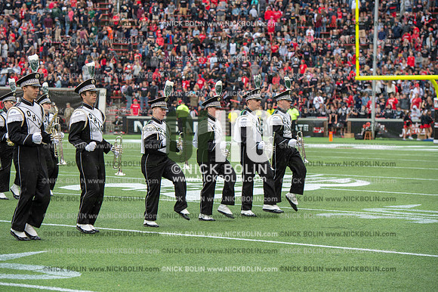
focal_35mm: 112
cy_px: 146
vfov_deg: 12.2
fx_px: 1362
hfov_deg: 18.3
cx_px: 219
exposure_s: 1/500
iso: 400
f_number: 4
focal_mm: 112
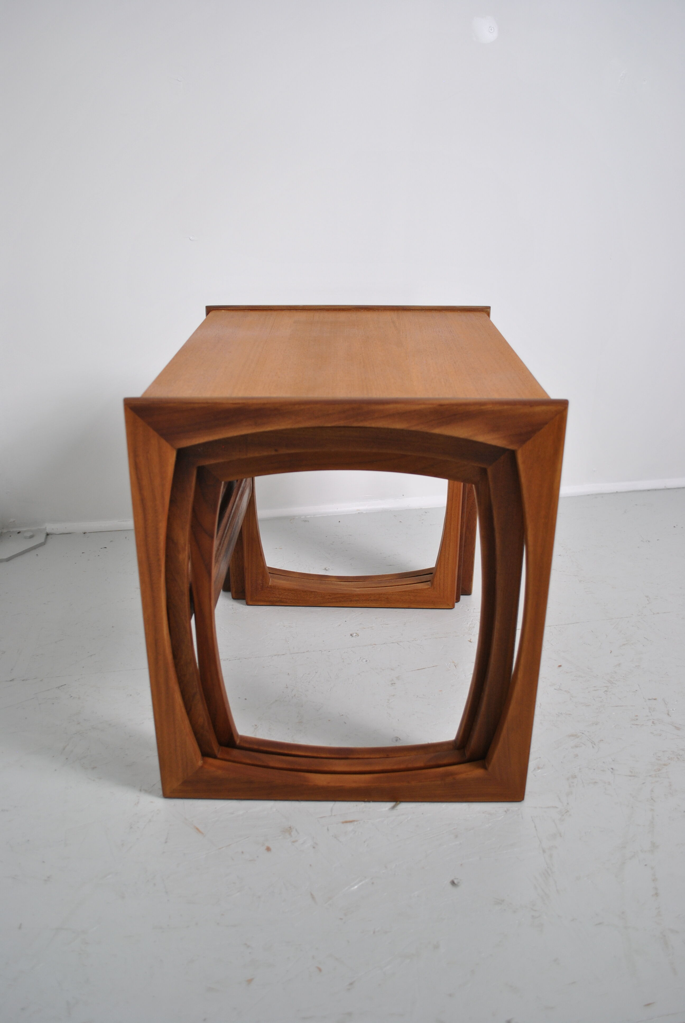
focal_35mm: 30
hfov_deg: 43.7
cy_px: 512
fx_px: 854
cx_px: 342
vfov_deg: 61.9
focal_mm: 20
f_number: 4
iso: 200
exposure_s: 1/30
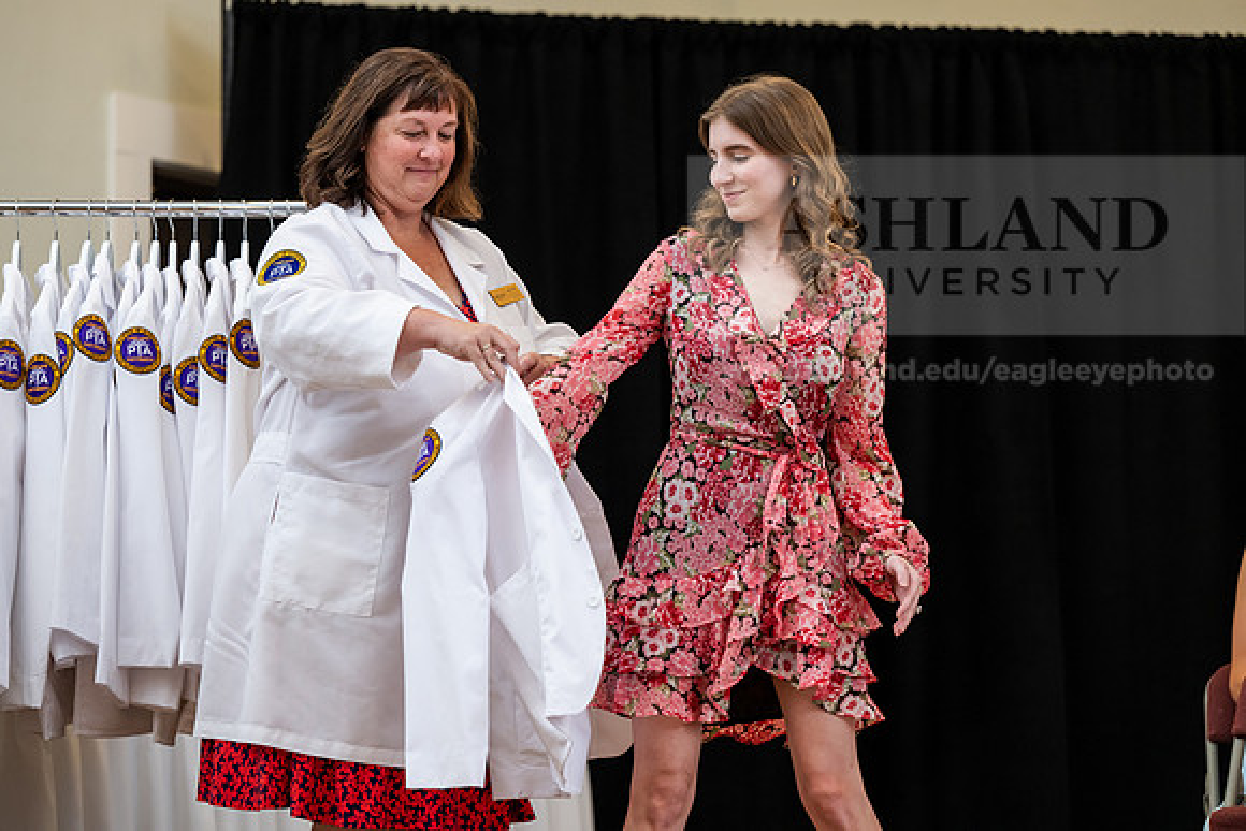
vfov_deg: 11.0
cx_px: 623
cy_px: 416
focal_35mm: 125
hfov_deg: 16.4
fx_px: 4327
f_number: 3.5
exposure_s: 1/200
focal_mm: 125
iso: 1600
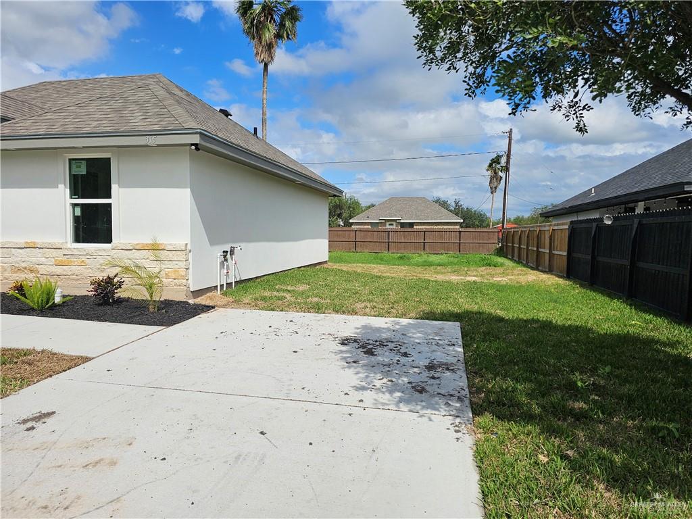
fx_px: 460
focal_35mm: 23
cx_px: 346
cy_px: 260
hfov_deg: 73.9
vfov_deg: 58.9
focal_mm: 6.3
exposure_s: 1/2005
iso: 10
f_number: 1.7
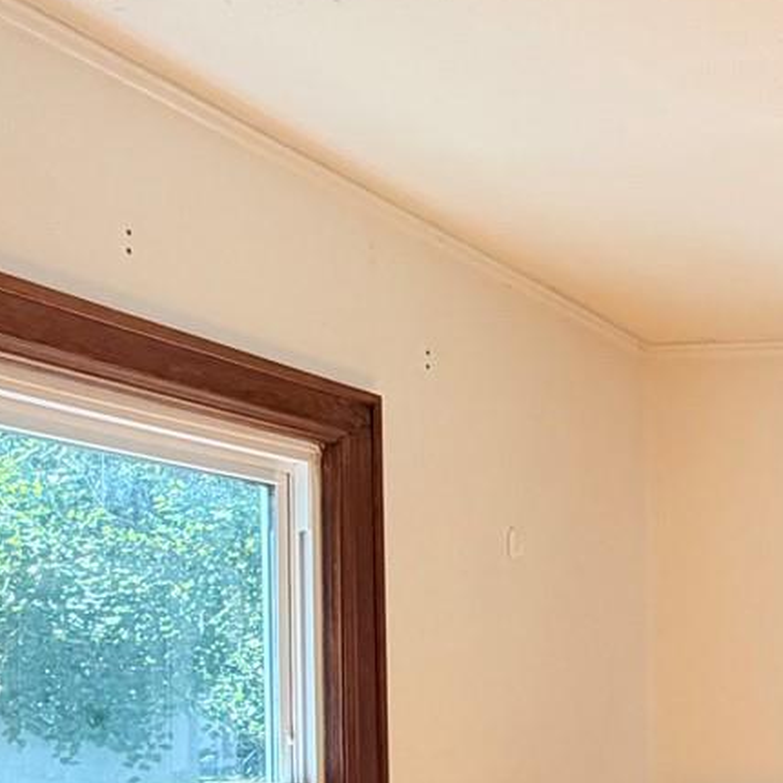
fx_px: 1510
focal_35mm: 59
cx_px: 1153
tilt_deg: +0.4
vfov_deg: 28.0
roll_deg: +0.8
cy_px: 701
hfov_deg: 23.6
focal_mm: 2.22
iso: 50
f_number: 2.2
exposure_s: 1/122
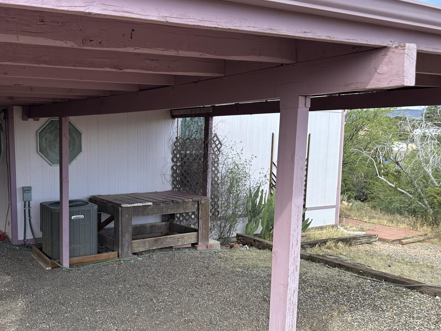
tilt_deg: -6.3
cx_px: 159
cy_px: 185
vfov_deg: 41.7
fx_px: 433
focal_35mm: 34
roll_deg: -1.1
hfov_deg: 53.2
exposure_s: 1/962
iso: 80
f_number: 1.78
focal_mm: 6.86
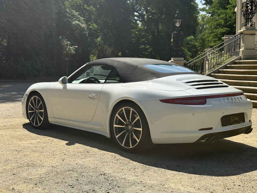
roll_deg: +0.3
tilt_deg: -5.5
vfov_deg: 30.3
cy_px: 96
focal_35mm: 48
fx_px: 356
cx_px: 128
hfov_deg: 39.7
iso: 100
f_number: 1.78
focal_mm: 6.76
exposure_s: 1/2494
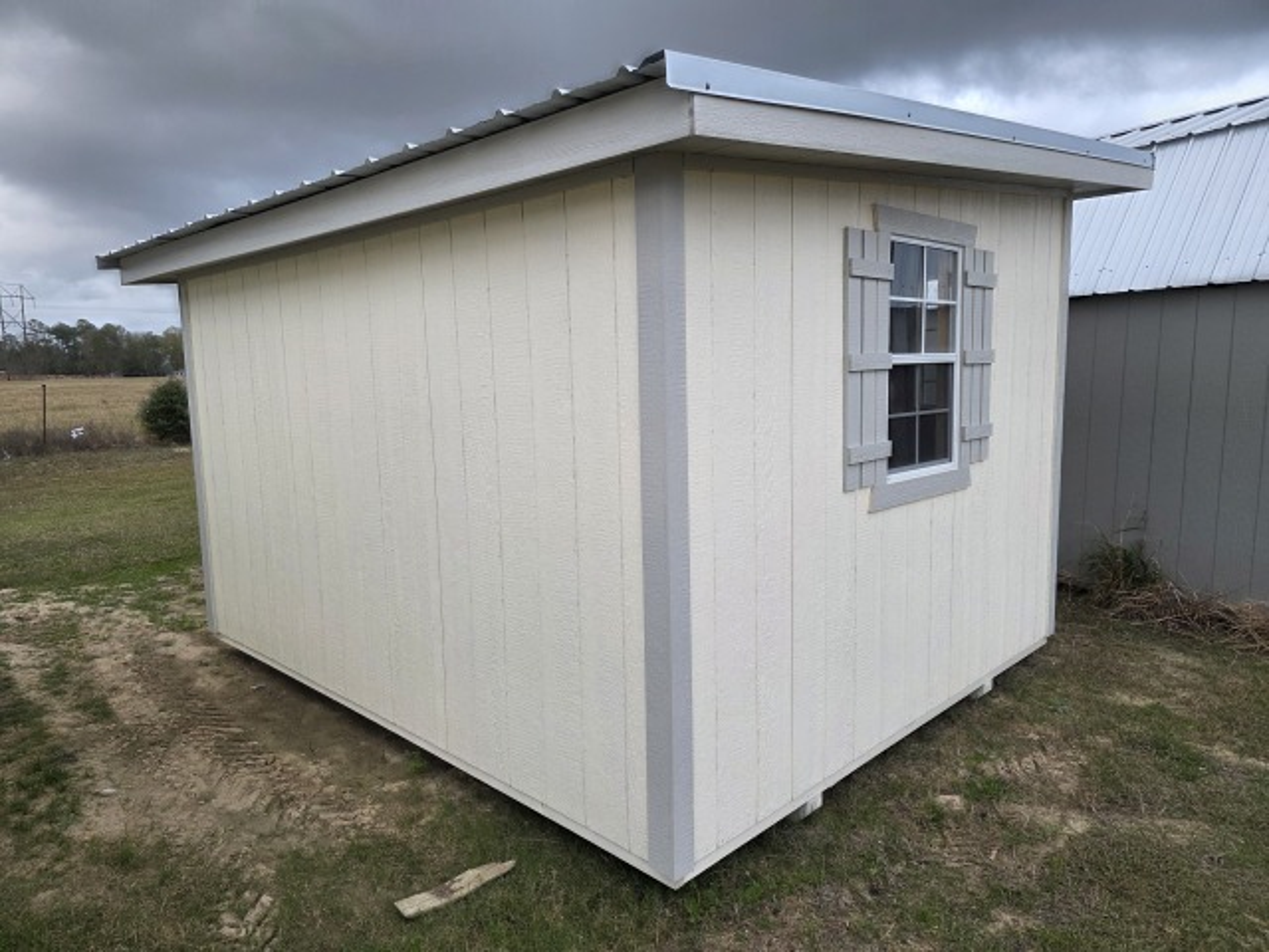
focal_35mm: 23
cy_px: 476
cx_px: 634
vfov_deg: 58.9
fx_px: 843
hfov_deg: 73.9
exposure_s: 1/180
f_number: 1.7
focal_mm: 6.3
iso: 160
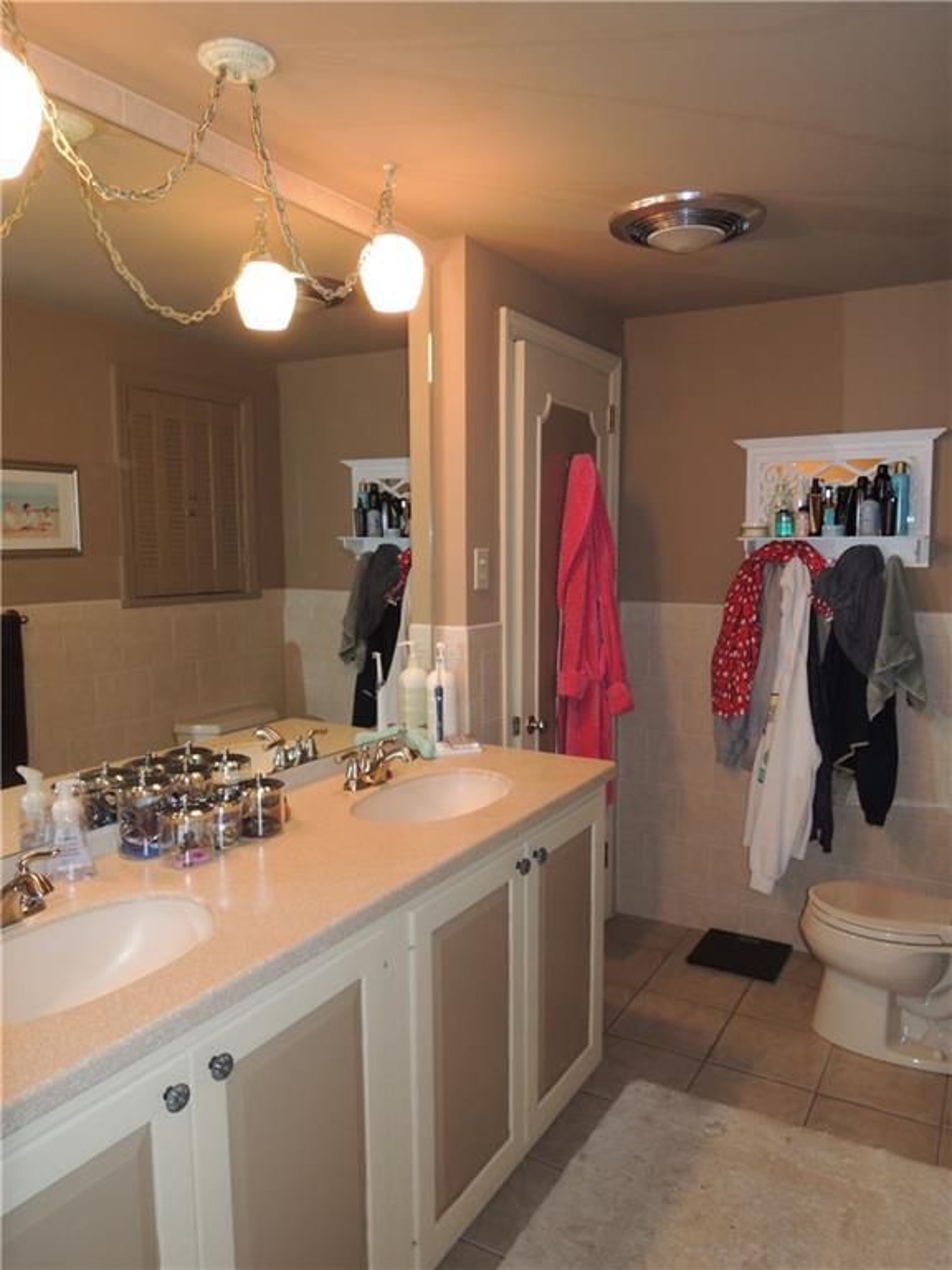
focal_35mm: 24
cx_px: 476
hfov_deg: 56.8
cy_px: 635
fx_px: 880
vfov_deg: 71.6
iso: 200
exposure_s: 1/30
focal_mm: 4.3
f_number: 2.8
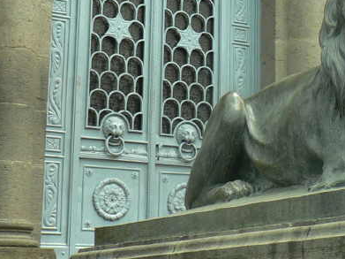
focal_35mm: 115
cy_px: -4
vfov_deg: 12.7
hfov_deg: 16.5
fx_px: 1146
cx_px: 396
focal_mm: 7.7
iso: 64
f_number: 4
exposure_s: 1/100
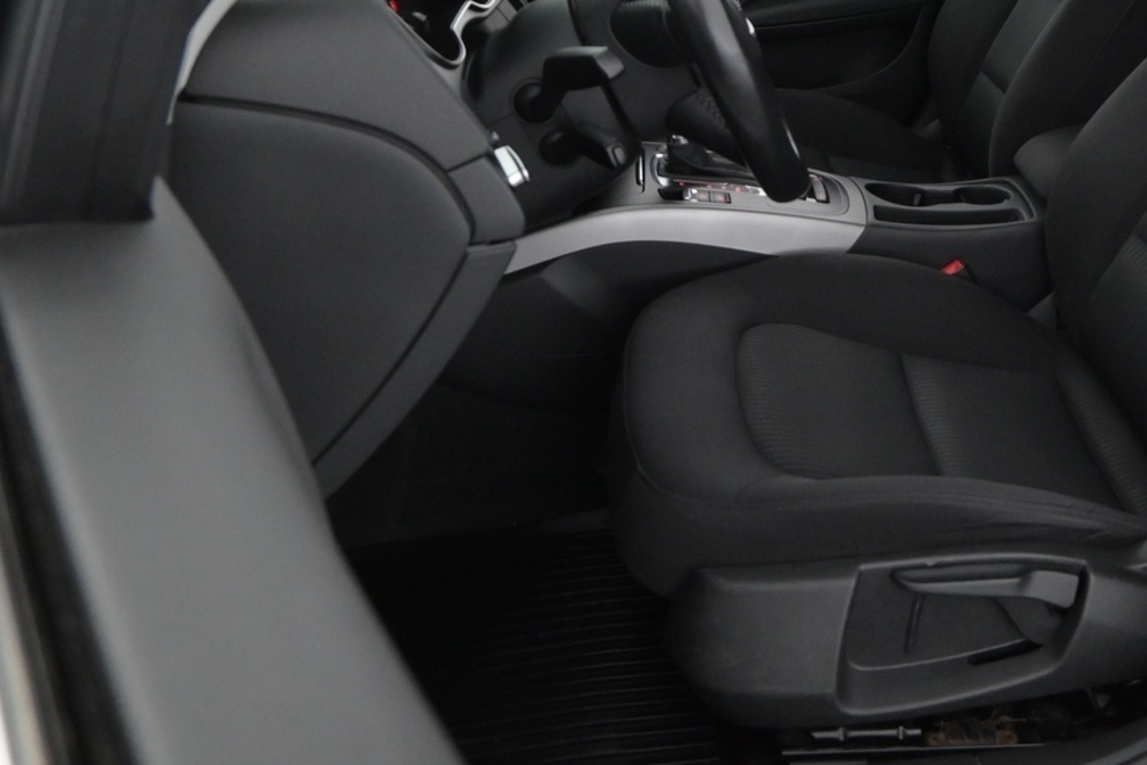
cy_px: 193
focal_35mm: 45
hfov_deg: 41.1
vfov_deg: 29.4
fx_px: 1434
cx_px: 972
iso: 2500
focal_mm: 16
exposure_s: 1/80
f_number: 4.5
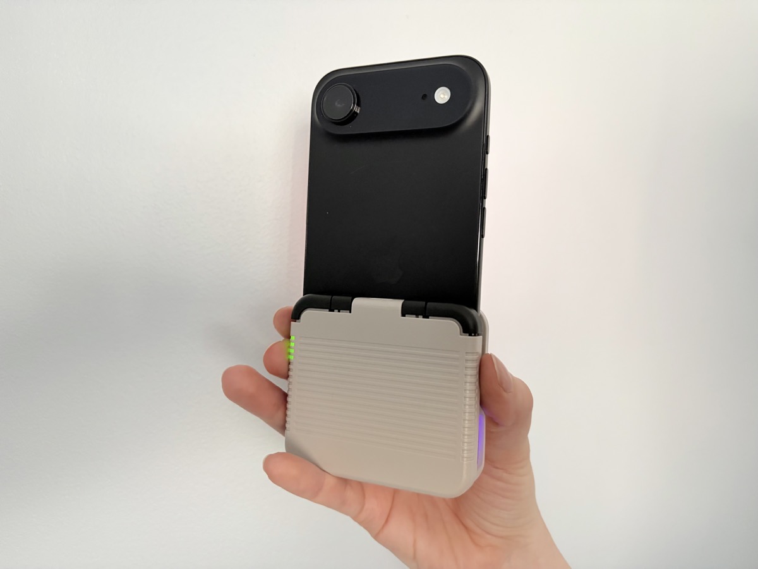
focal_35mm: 26
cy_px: 284
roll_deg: -6.0
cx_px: 379
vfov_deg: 53.1
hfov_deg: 67.3
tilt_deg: -1.9
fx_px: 569
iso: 250
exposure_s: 1/60
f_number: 1.6
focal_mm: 5.96
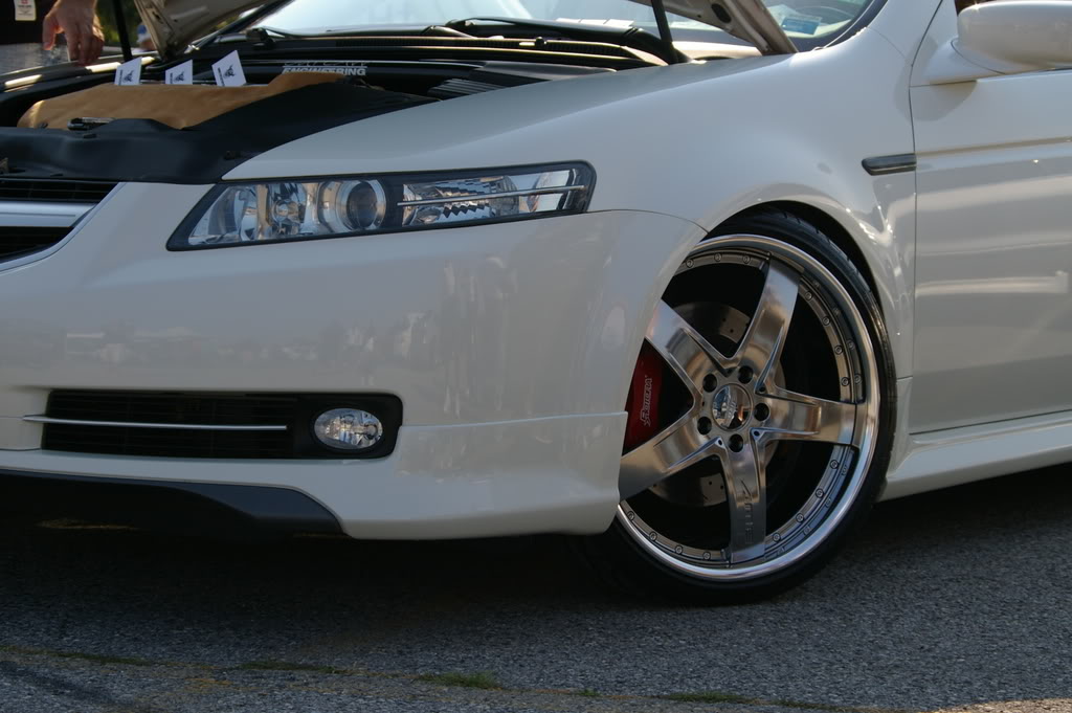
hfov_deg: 21.6
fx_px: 2812
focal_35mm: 94
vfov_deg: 14.5
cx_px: 536
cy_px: 356
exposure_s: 1/500
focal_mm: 63
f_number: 6.7
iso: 200
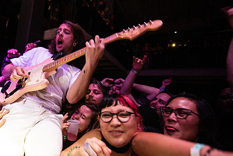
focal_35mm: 24
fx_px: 155
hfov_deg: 70.0
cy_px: 76
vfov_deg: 53.2
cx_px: 65
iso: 1600
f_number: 3.2
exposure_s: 1/80
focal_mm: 14
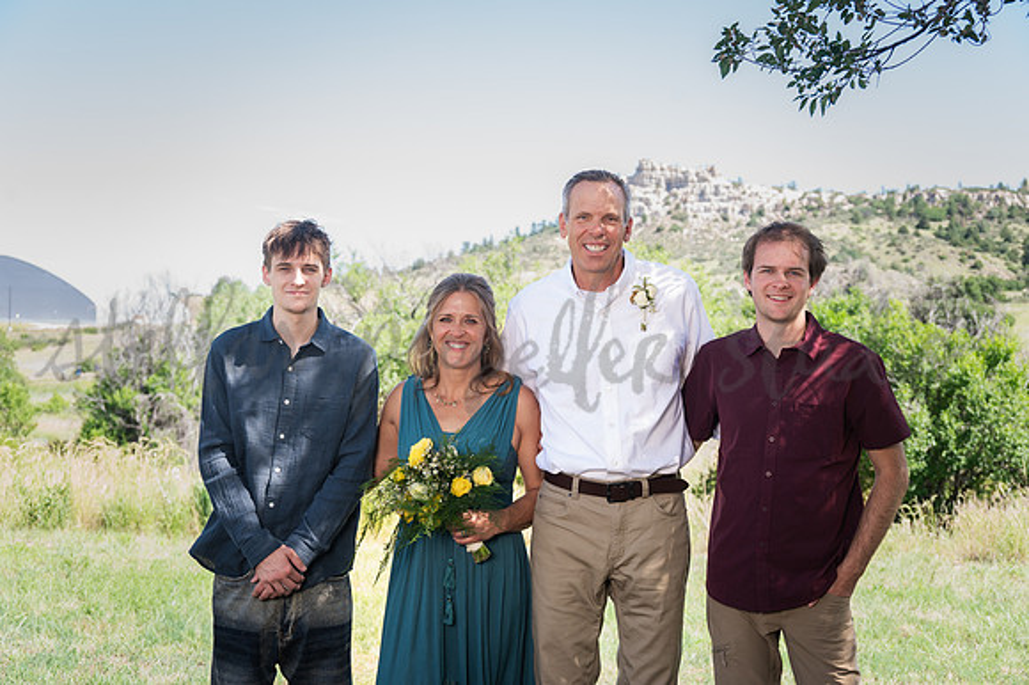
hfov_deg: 40.4
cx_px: 514
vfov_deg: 27.5
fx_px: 1400
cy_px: 342
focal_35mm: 49
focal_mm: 49
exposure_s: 1/200
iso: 250
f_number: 5.6
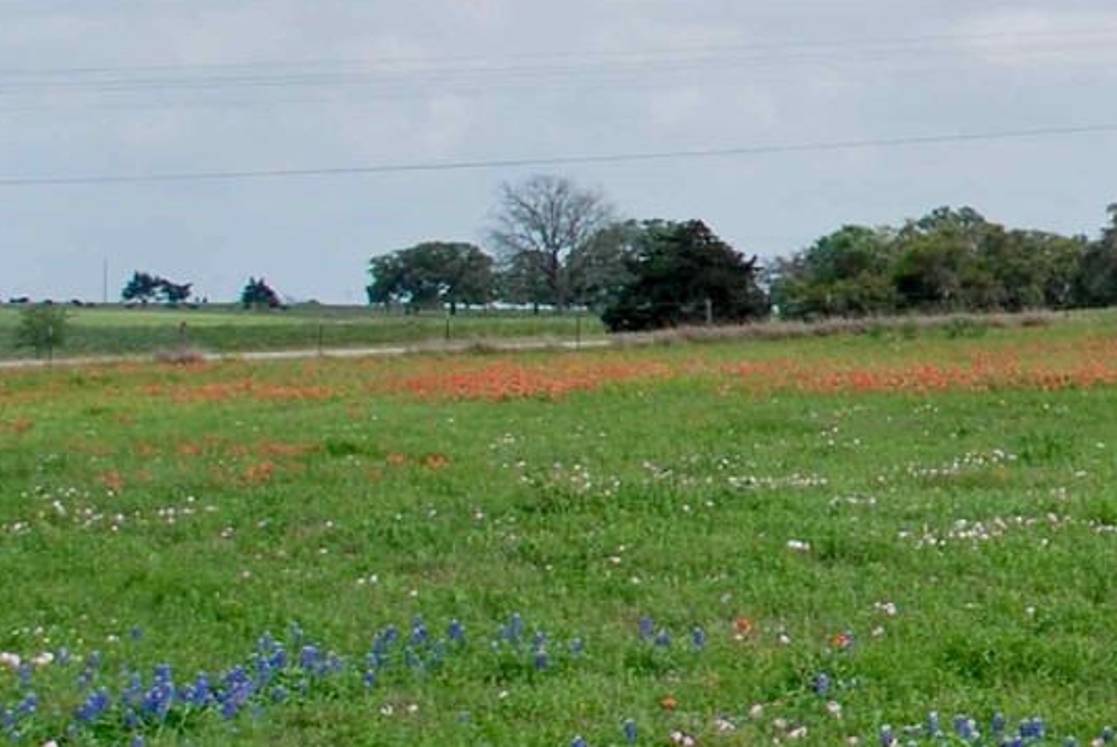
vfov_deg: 9.0
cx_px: 1613
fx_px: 4722
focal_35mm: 152
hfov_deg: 12.9
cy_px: 29
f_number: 8
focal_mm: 25
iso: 100
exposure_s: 1/250
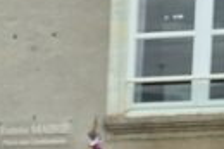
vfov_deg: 6.6
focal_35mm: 189
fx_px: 1173
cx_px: -148
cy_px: 445
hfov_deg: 10.4
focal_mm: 5.4
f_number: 1.8
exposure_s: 1/1052
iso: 25
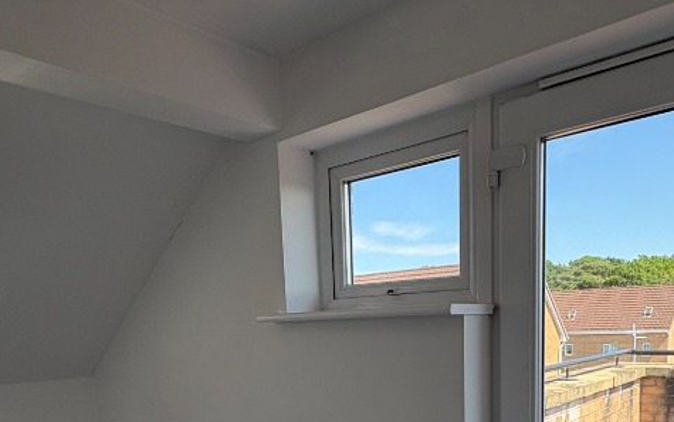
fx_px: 588
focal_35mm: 32
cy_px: 408
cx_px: 360
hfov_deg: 59.6
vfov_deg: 36.1
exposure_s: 1/505
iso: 64
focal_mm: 2.22
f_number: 2.2
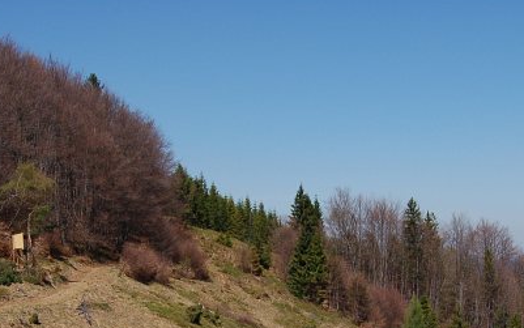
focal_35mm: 67
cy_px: 337
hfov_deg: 30.4
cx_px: 337
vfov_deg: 18.9
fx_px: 957
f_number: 11
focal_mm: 22
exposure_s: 1/250
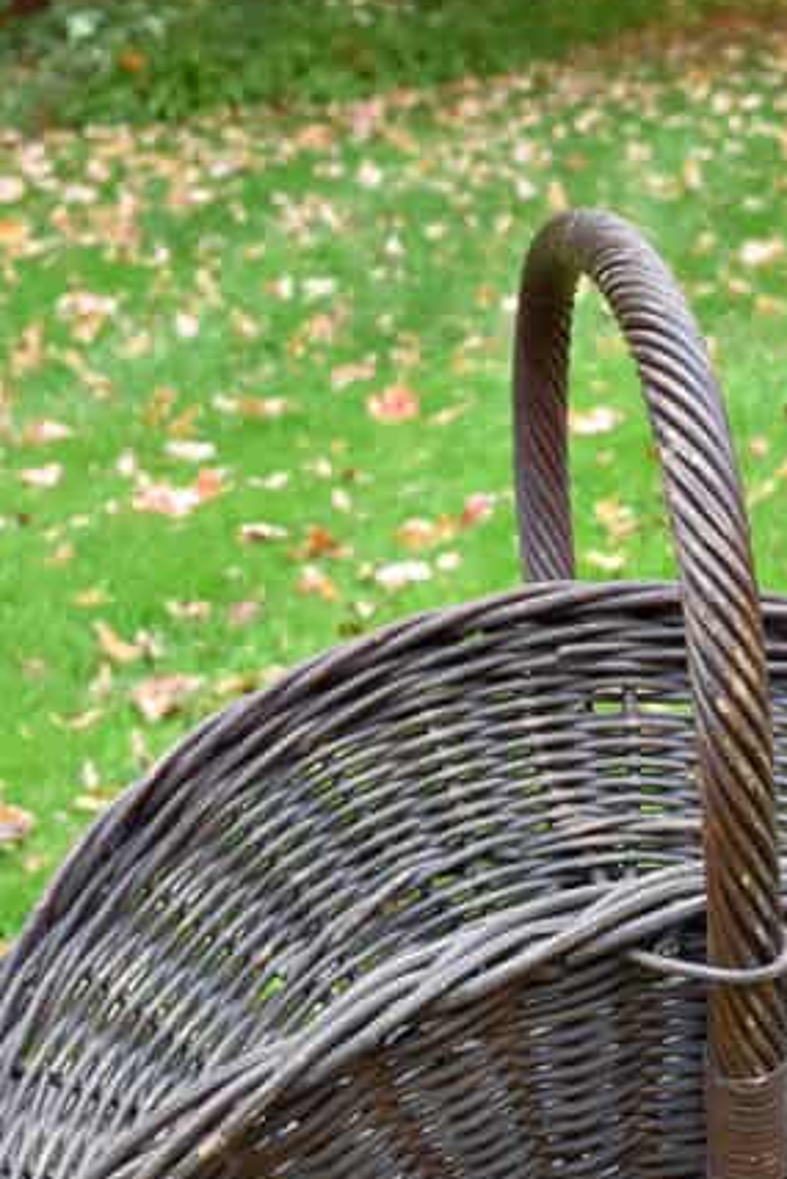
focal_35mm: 108
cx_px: 612
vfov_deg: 18.9
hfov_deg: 12.6
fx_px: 3538
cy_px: 646
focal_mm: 30
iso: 400
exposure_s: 1/160
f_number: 6.3
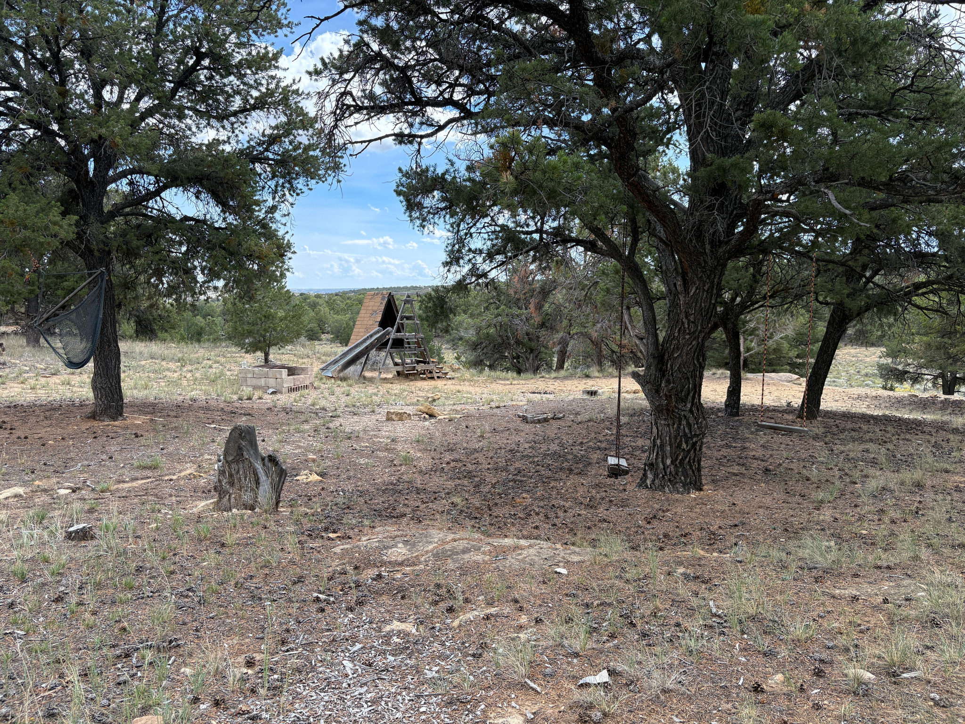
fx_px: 725
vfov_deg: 53.1
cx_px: 482
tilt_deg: -5.0
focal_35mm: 26
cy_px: 362
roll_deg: -0.6
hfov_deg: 67.3
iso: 64
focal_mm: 5.96
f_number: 1.6
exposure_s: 1/1016
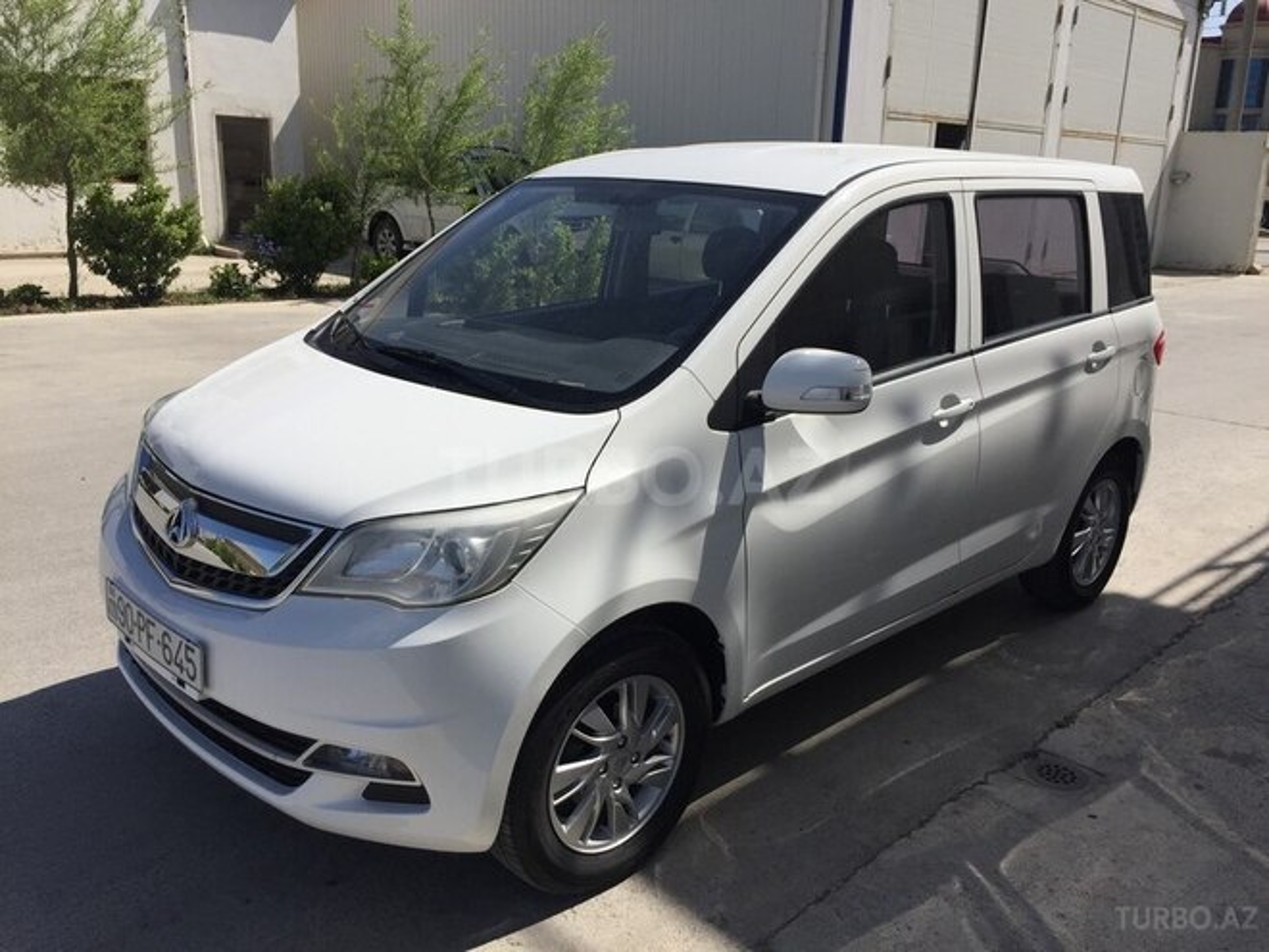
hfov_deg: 61.7
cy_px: 476
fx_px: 1063
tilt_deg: -15.6
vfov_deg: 48.2
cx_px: 634
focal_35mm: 29
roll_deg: -2.5
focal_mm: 4.15
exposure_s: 1/3597
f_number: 2.2
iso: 32
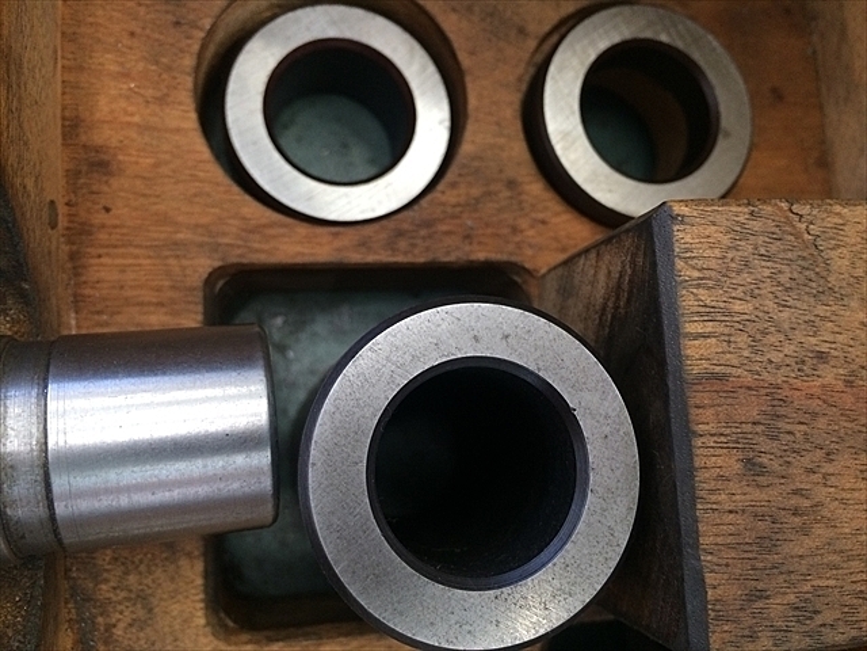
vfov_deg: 48.2
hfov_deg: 61.7
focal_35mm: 29
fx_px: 726
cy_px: 326
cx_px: 434
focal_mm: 4.15
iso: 160
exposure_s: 1/30
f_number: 2.2
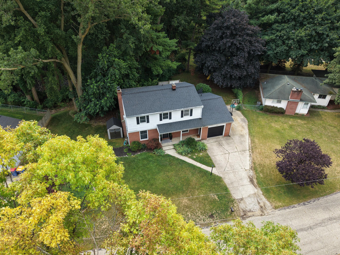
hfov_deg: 67.3
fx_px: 255
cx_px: 173
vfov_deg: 53.0
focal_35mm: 26
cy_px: 136
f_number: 1.8
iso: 100
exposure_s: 1/100
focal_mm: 8.67
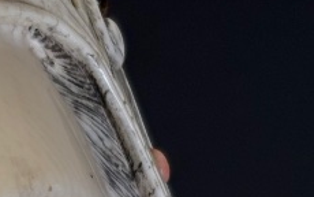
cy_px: 579
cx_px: -177
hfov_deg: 7.2
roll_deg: -0.1
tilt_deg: -9.1
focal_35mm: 287
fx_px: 2457
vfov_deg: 4.4
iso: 32
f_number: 1.6
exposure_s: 1/326
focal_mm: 5.96
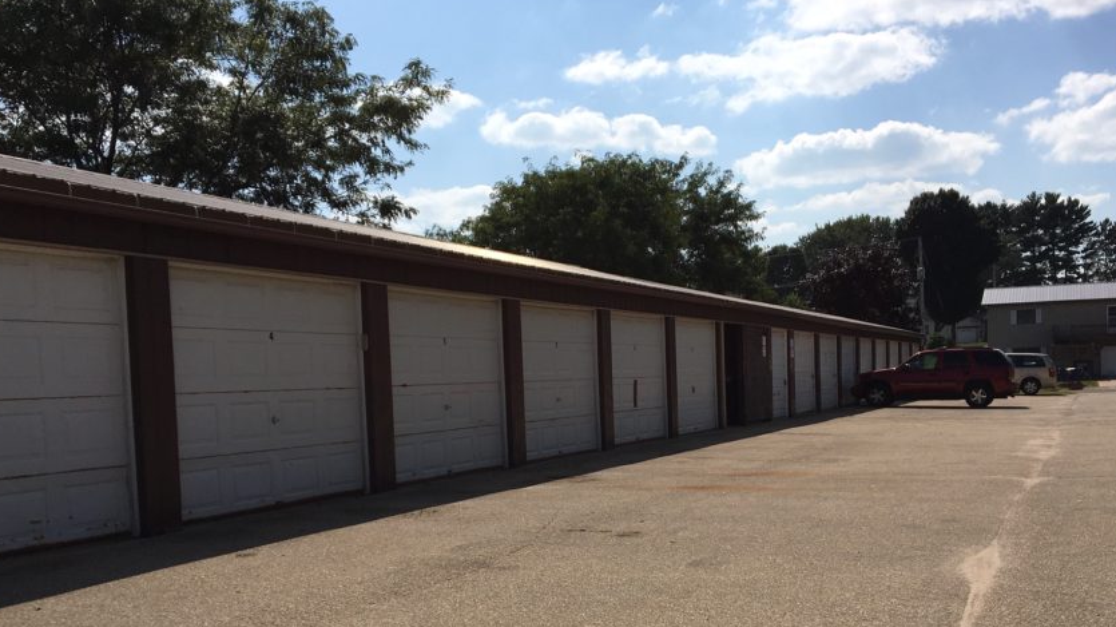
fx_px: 1154
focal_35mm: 39
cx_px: 627
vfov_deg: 30.1
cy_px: 442
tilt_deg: -2.4
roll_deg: +1.7
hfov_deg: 51.5
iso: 25
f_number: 2.2
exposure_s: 1/4808
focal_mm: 4.15
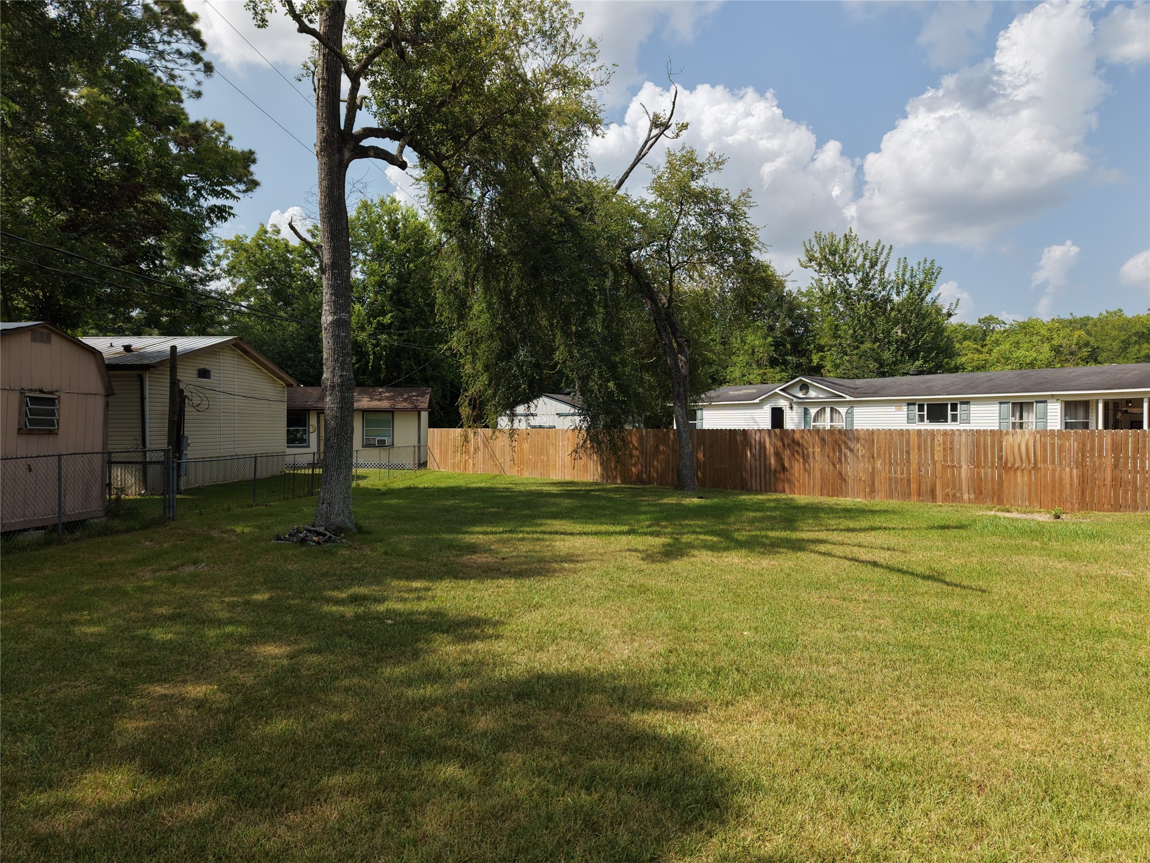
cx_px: 575
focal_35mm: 24
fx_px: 797
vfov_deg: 56.8
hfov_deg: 71.6
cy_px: 432
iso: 200
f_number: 1.8
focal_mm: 8.67
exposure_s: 1/160
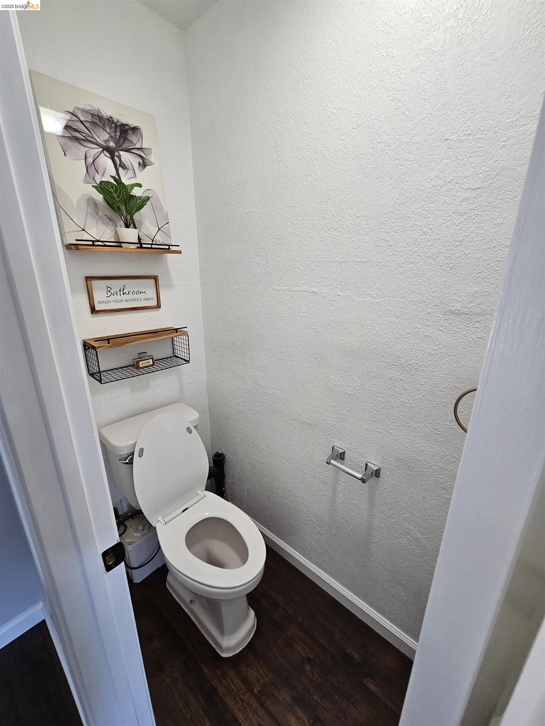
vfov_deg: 106.2
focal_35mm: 13
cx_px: 272
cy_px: 363
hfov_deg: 89.9
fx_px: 273
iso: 125
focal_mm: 2.2
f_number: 2.2
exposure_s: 1/60
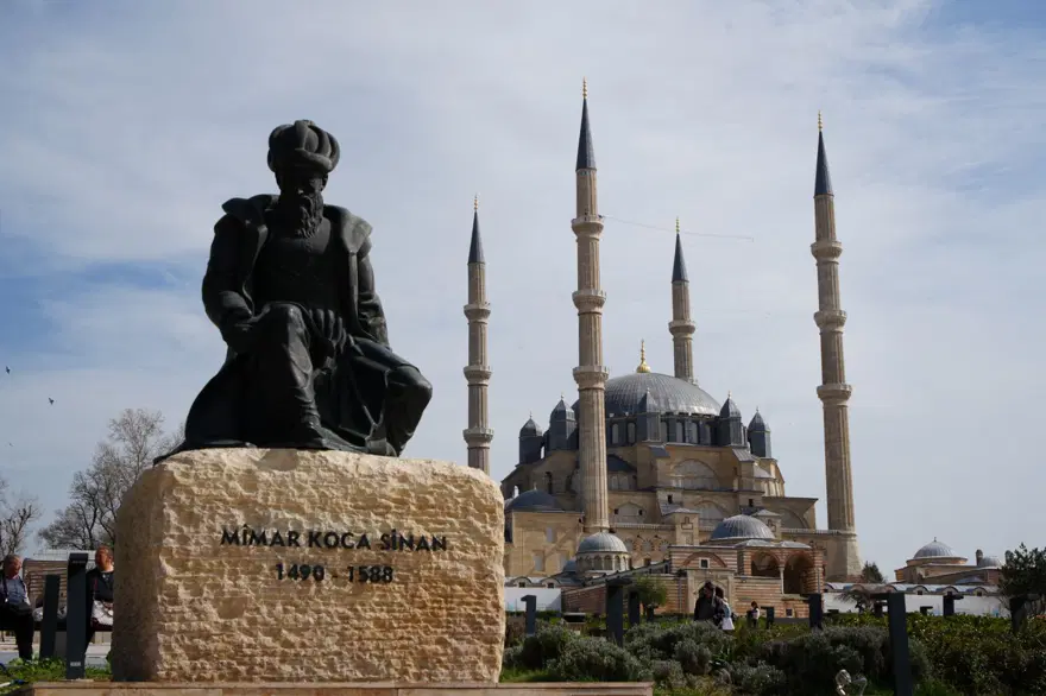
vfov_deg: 24.6
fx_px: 1597
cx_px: 523
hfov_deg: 36.3
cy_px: 348
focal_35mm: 55
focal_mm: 55
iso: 100
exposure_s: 1/320
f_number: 10
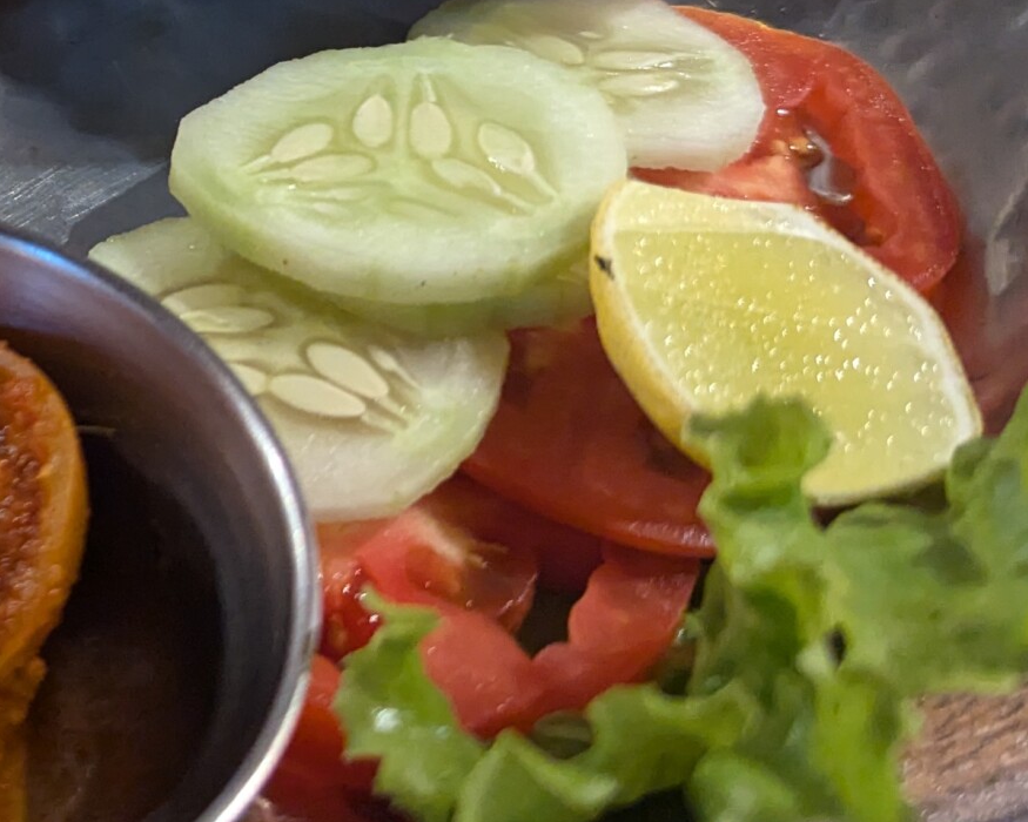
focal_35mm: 67
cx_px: -266
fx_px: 2038
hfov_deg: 25.0
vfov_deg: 21.8
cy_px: -34
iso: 1551
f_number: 1.85
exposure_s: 1/50
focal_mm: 6.81
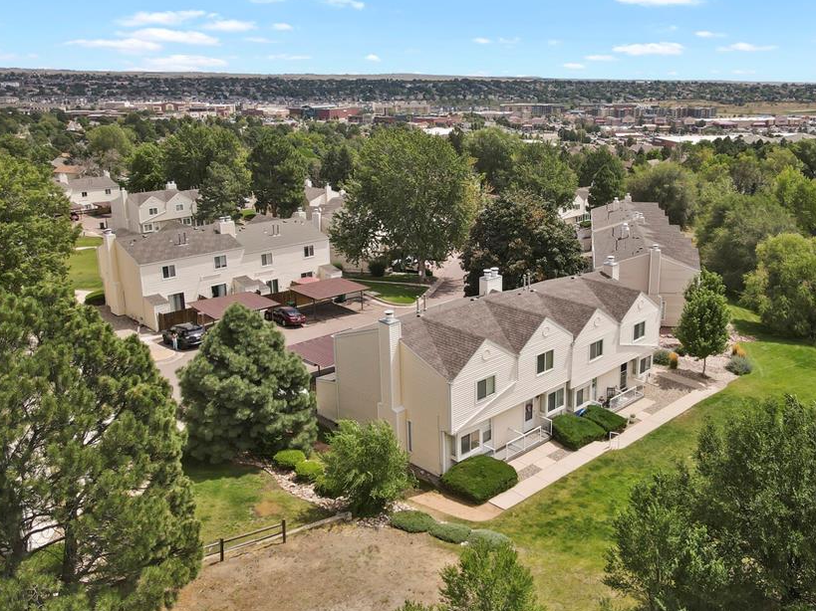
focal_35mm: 30
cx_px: 484
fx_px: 707
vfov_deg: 46.6
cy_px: 250
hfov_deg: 59.5
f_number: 2.8
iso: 100
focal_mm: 4.5
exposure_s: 1/500
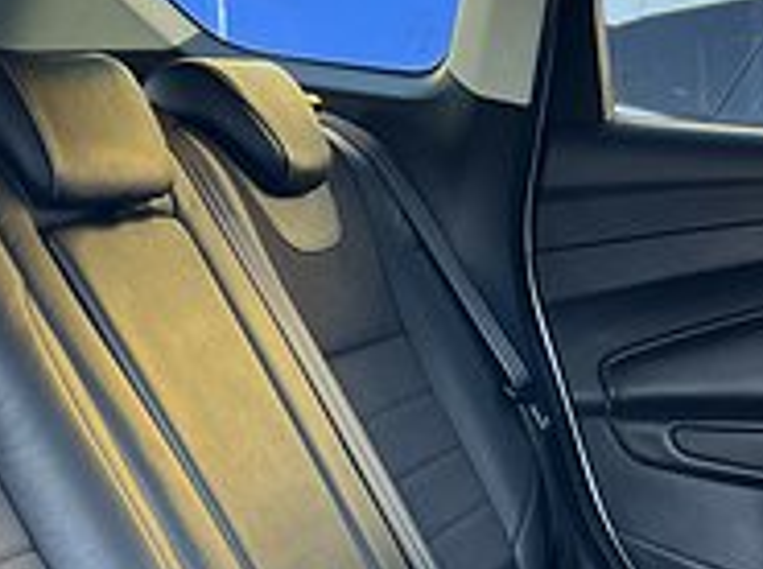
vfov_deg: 18.0
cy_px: 697
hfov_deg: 25.4
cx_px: 441
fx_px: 1694
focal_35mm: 77
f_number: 1.5
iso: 100
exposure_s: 1/121
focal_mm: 5.7
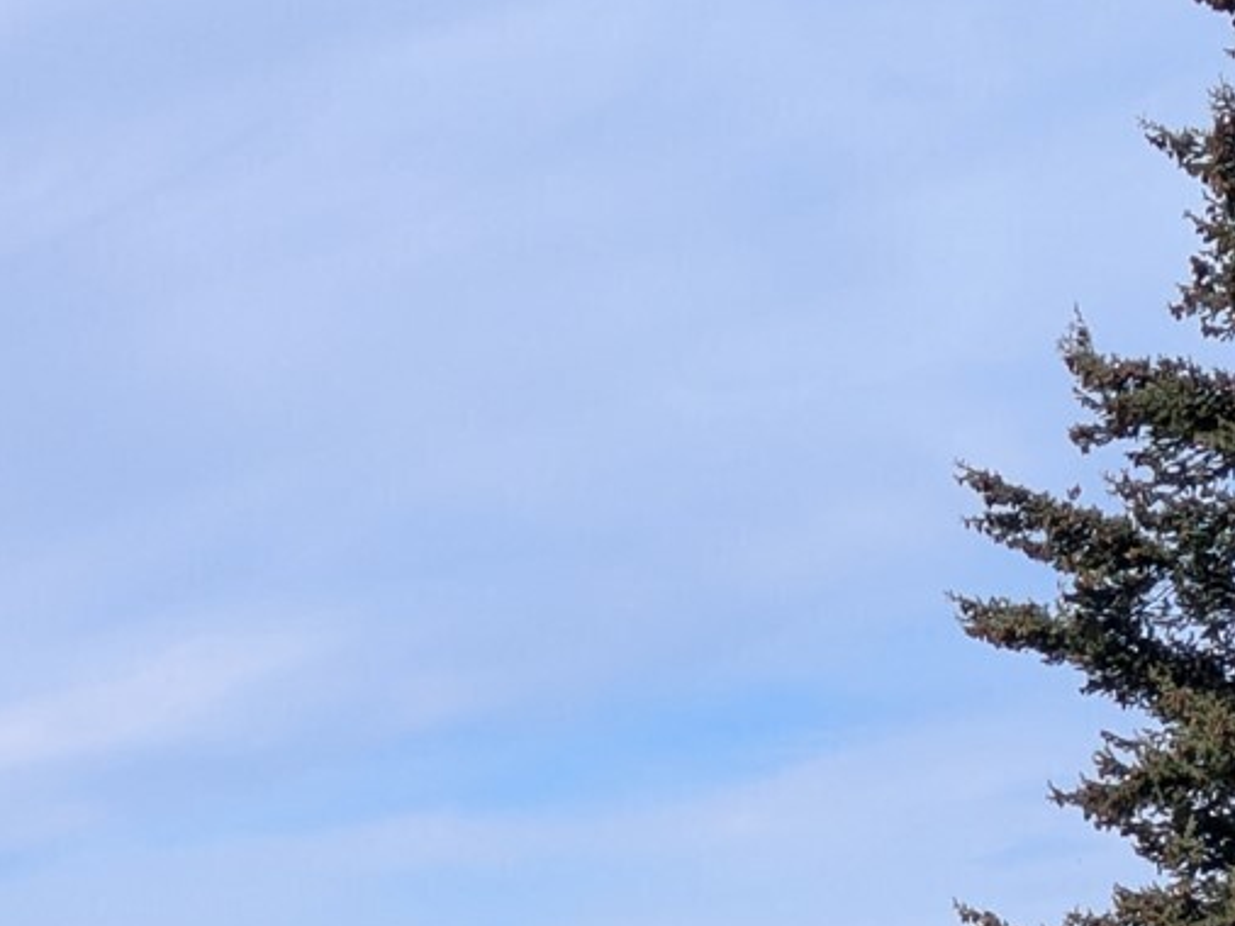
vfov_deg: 9.0
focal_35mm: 161
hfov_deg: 12.2
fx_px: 5743
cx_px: 106
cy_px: 1248
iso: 46
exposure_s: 1/2105
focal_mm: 5.43
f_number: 1.89
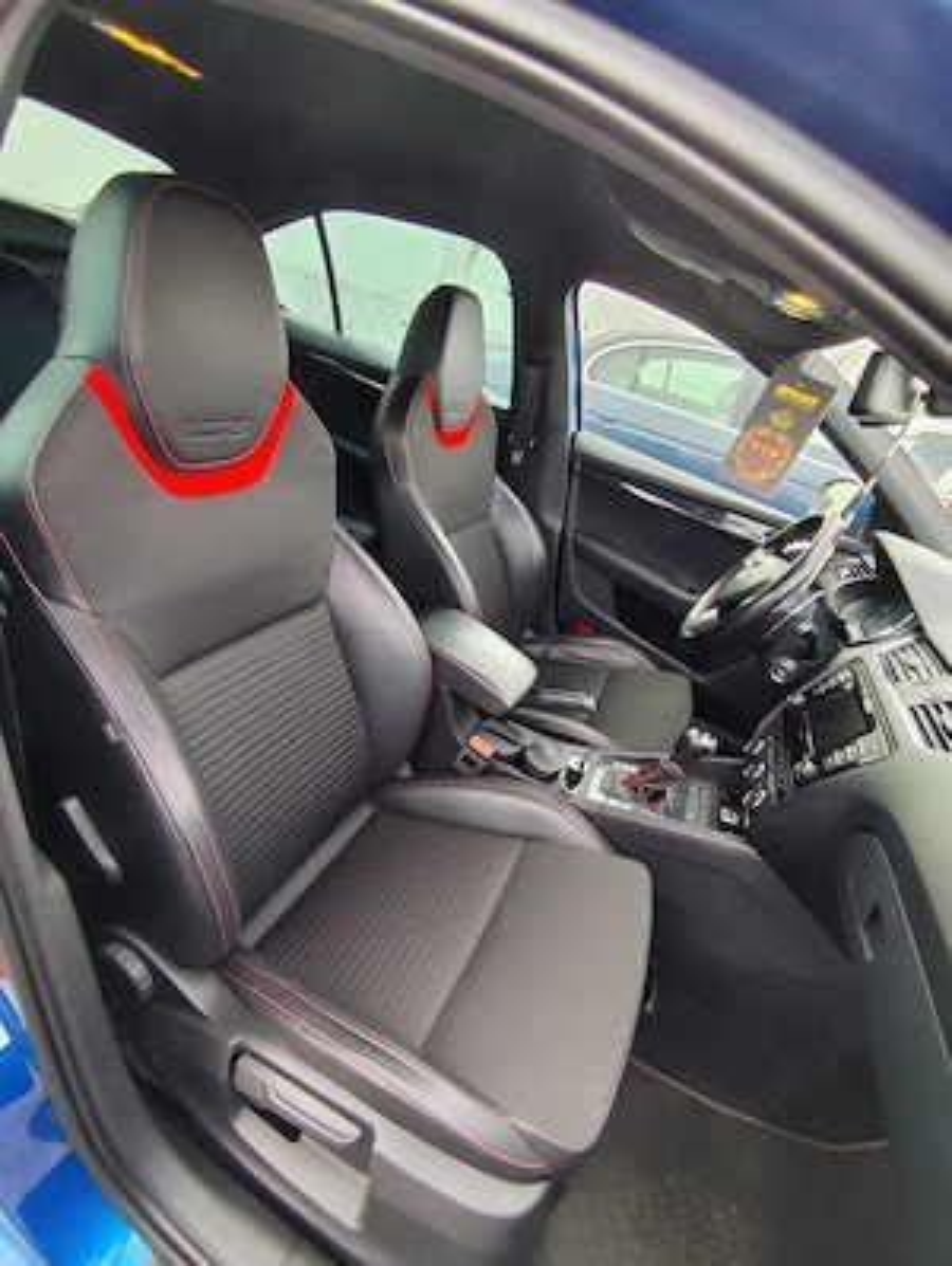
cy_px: 633
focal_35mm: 16
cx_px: 476
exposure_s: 1/100
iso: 50
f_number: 2.2
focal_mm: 1.65
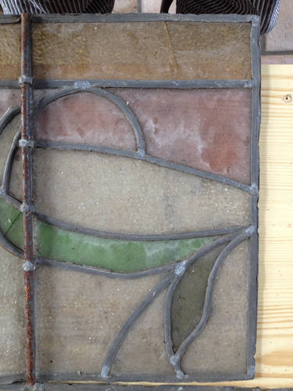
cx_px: 146
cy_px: 196
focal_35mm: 35
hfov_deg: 40.7
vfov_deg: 52.6
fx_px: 395
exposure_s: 1/20
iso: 80
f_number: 2.4
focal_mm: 4.28
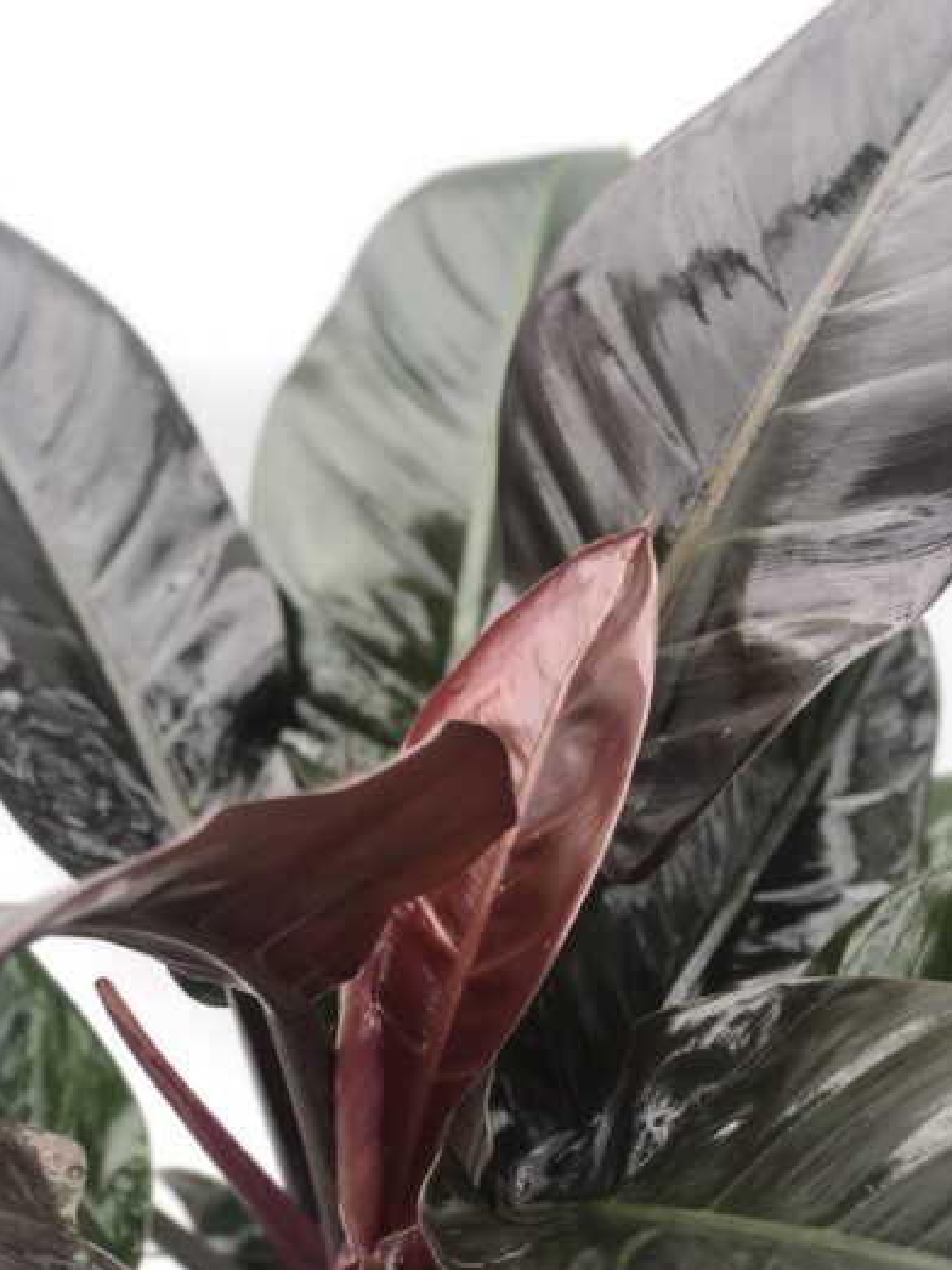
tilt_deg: -33.2
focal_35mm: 53
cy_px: 628
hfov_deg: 27.5
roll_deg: +2.1
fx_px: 1944
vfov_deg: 36.2
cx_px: 481
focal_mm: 6
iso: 16
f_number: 2.4
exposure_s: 1/60
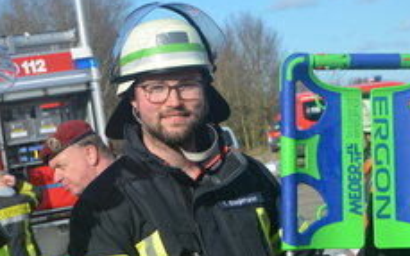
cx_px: 98
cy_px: 171
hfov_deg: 15.6
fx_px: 1486
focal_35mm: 133
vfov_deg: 9.8
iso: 100
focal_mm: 50
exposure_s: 1/320
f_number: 9
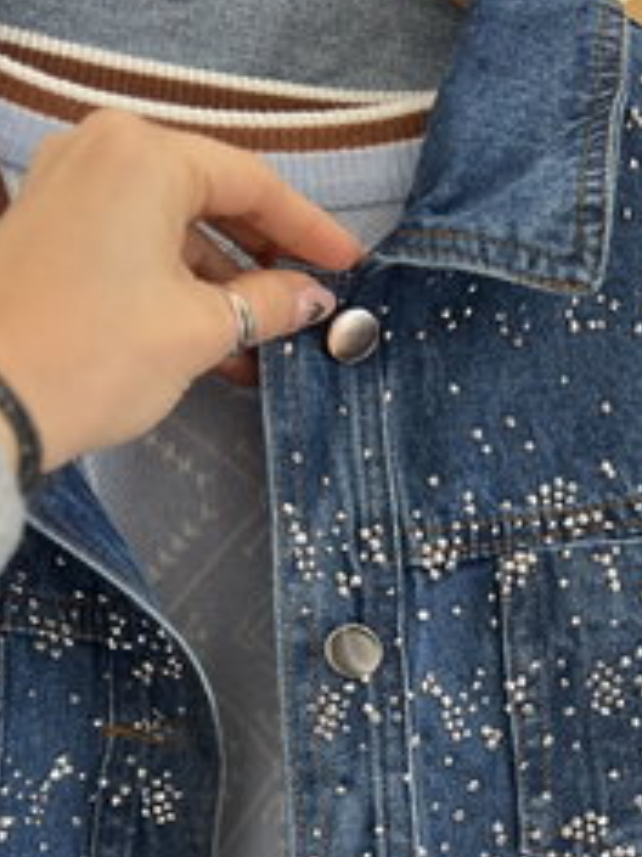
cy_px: 775
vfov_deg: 31.2
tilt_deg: -10.2
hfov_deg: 24.3
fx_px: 1460
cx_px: 540
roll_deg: +0.1
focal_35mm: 59
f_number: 1.5
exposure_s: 1/60
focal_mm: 5.7
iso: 200
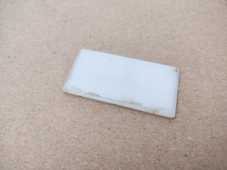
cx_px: 114
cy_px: 85
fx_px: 157
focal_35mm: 24
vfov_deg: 56.8
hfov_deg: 71.6
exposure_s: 1/807
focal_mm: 5.56
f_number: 1.8
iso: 100
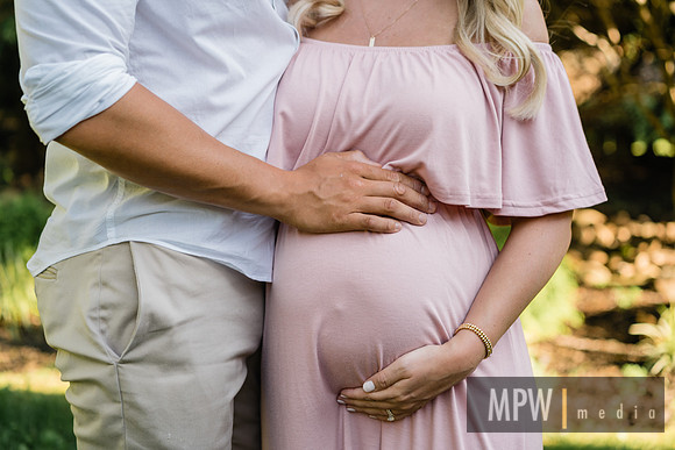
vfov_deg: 24.6
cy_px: 225
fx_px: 1031
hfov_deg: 36.2
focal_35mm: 55
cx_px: 338
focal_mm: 55
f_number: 2.8
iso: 100
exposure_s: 1/160
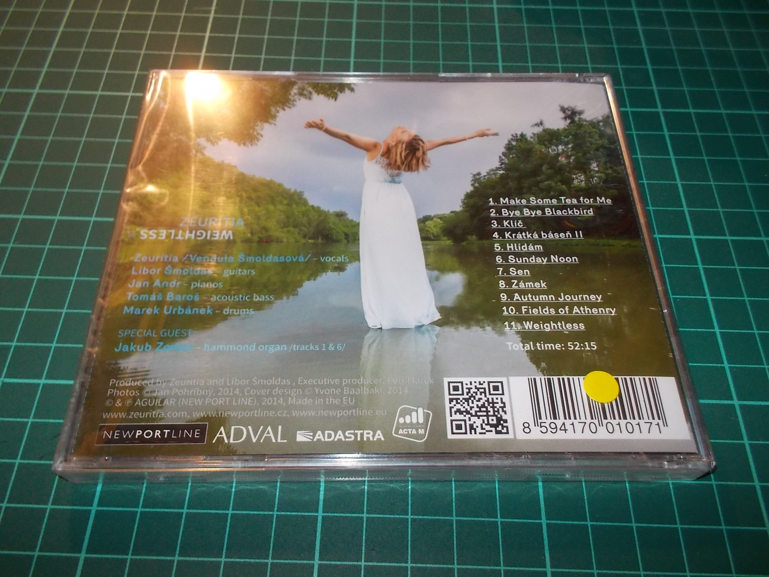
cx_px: 384
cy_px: 288
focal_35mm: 29
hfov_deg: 61.7
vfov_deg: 48.2
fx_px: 644
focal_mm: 4.1
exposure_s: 1/30
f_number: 3.3
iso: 200
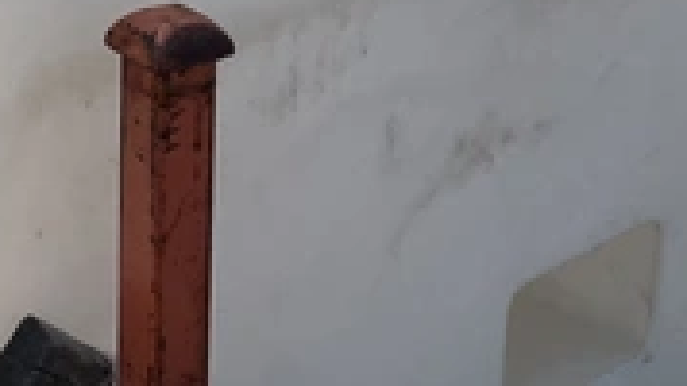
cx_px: 228
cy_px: -189
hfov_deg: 29.5
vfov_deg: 15.7
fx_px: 1293
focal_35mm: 71
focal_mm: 3
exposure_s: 1/2538
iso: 25
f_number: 1.8
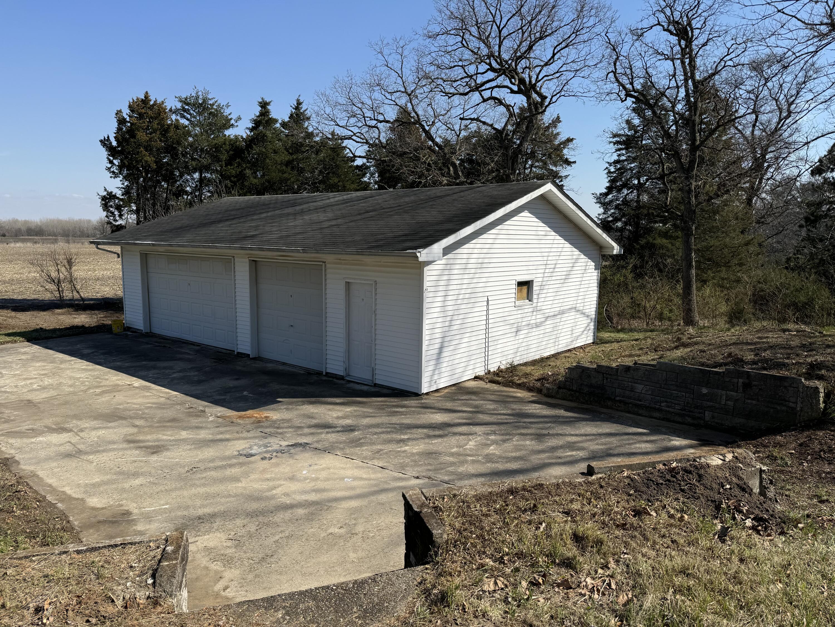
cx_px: 418
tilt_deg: -8.9
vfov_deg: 56.8
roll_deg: -0.4
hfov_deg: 71.6
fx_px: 579
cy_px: 314
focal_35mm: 24
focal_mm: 6.76
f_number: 1.78
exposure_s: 1/4950
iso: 80
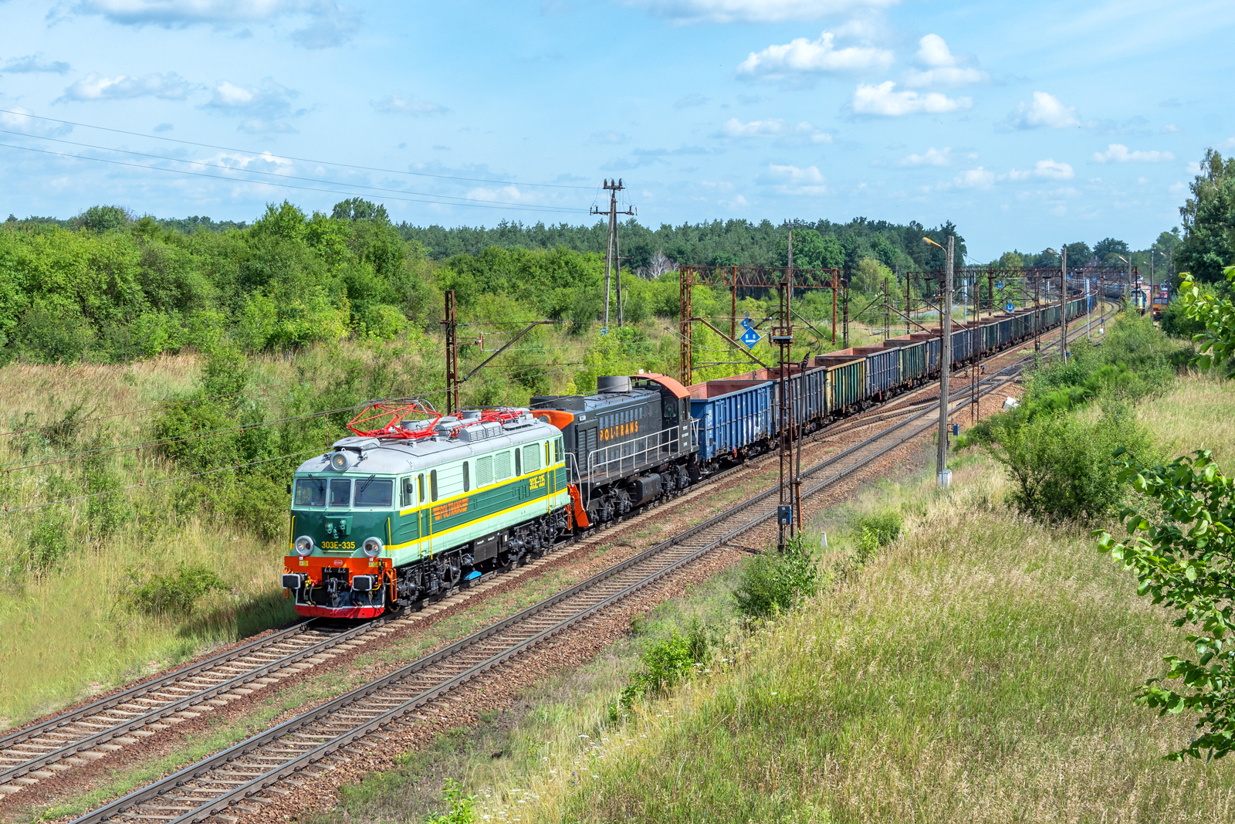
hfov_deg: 38.9
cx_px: 618
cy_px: 412
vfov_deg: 26.5
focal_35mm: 51
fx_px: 1750
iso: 125
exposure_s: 1/640
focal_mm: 34
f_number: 10
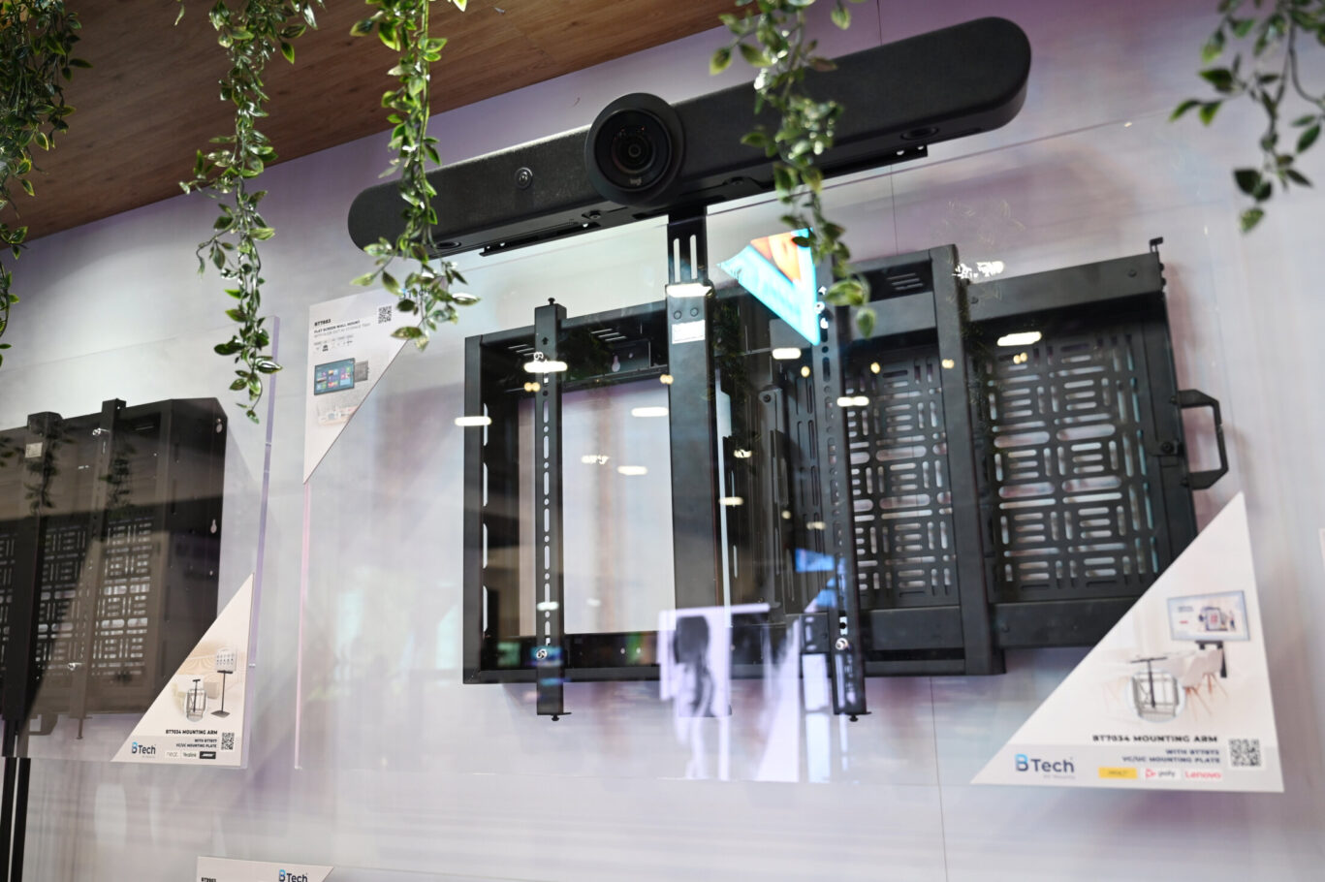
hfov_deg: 63.7
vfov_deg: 44.9
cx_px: 662
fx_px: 1067
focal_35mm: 29
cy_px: 441
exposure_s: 1/125
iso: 1000
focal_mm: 29
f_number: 2.8
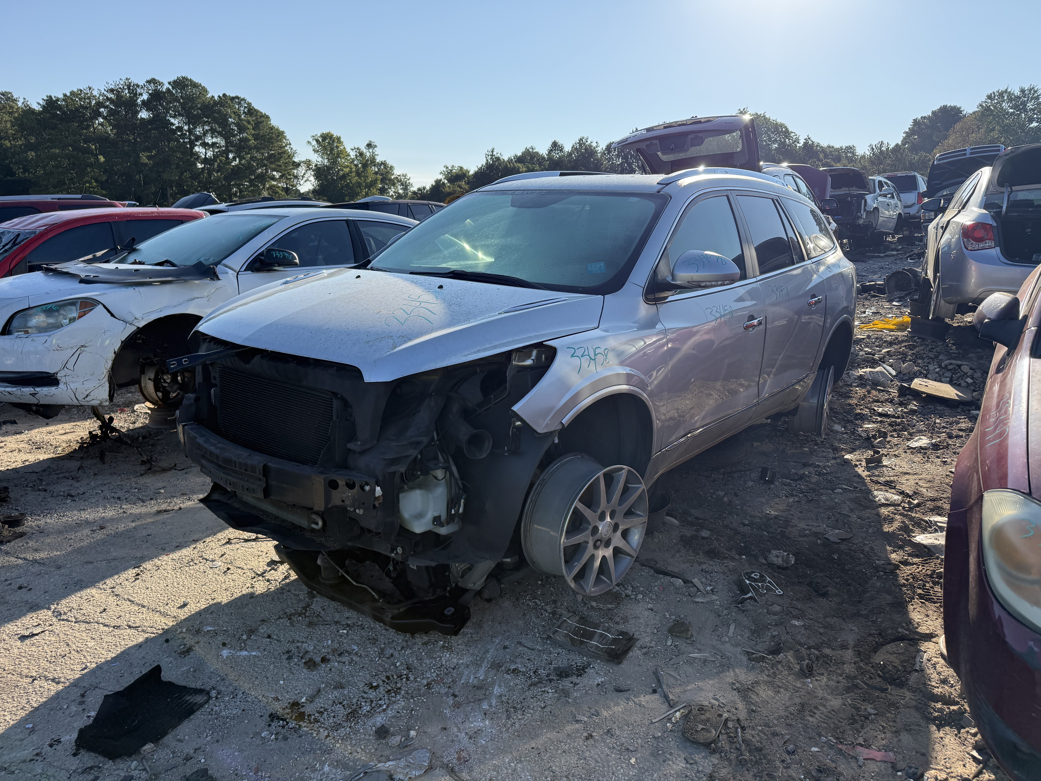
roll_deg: -0.6
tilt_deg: -10.0
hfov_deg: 71.6
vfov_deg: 56.8
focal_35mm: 24
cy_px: 390
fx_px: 722
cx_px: 520
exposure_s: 1/3279
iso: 100
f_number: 1.78
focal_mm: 6.76
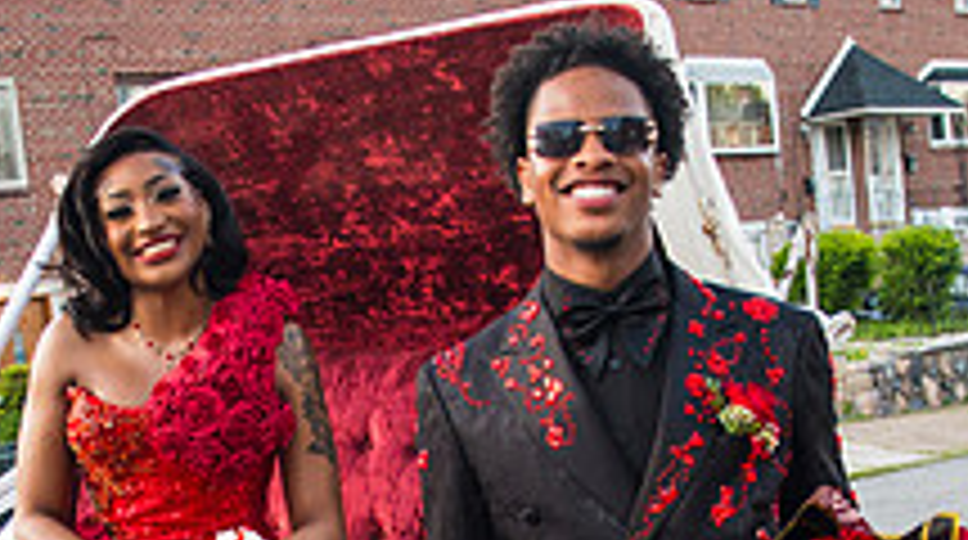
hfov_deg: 25.9
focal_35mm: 82
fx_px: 2101
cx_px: 369
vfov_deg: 14.2
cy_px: 641
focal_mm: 28
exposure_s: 1/125
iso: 800
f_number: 3.7
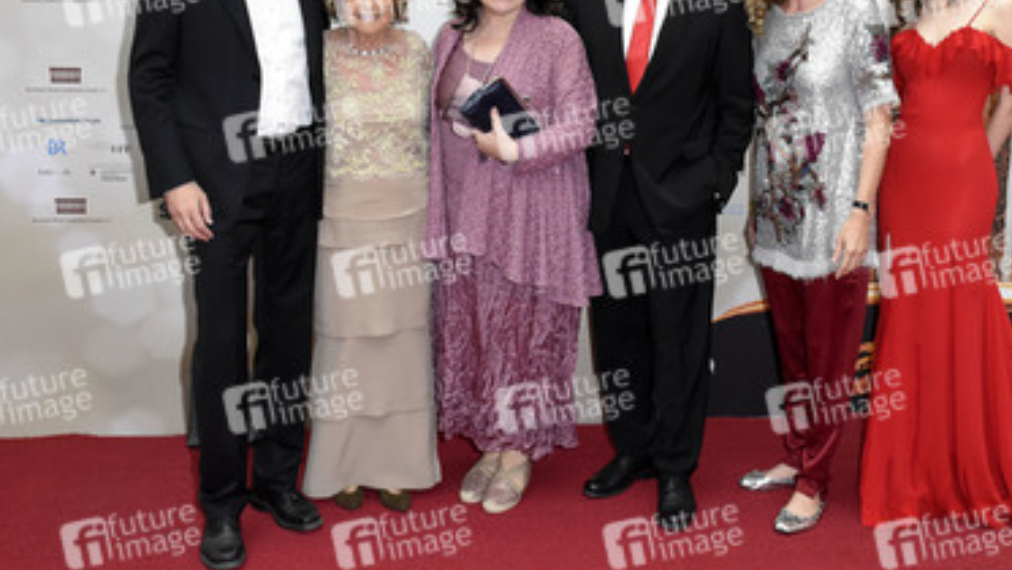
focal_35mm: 38
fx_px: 1020
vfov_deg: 31.0
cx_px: 601
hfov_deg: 52.5
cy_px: 198
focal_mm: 20
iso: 1600
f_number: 6.3
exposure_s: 1/160
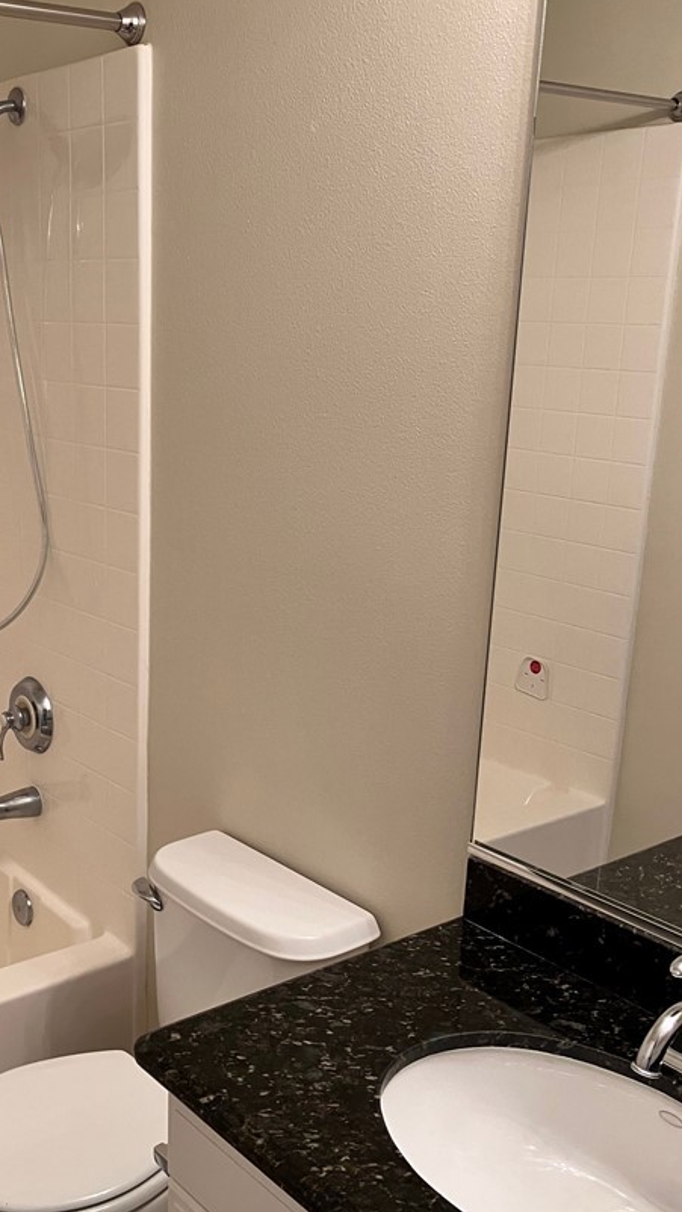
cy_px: 682
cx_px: 133
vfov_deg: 51.5
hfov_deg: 29.7
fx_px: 1253
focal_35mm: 39
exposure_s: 1/60
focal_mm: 3.99
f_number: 1.8
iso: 80
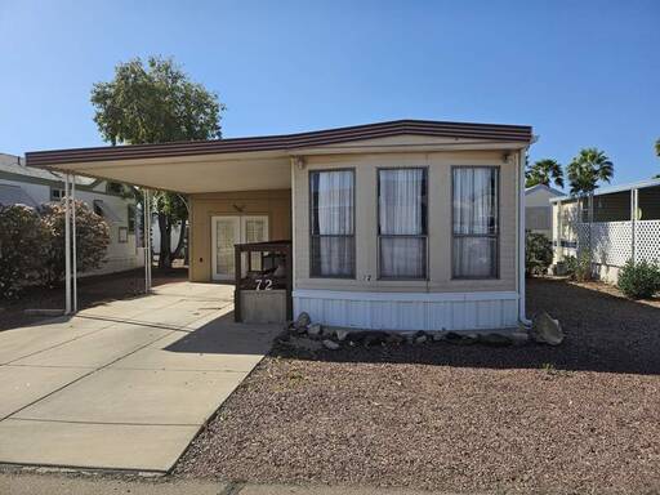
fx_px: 458
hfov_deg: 71.6
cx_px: 330
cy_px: 248
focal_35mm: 24
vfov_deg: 56.8
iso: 50
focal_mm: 5
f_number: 1.8
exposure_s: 1/4176
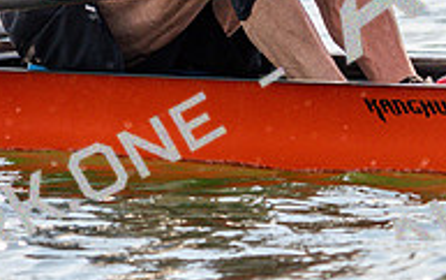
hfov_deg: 3.4
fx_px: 7457
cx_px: 136
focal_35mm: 613
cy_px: -156
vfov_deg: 2.1
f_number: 5.6
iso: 320
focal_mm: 200
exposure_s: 1/1600
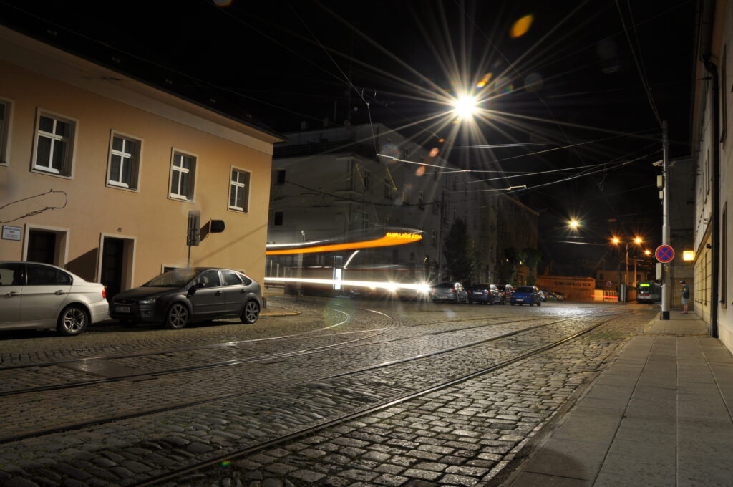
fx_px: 549
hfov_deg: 67.4
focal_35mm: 27
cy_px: 244
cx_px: 366
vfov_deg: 47.8
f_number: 22
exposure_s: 13
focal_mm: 18
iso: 250
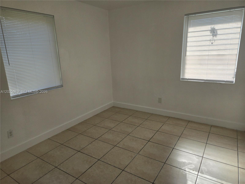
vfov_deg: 58.9
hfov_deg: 73.9
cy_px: 92
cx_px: 122
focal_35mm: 23
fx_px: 163
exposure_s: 1/291
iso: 25
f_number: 1.8
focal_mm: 5.4
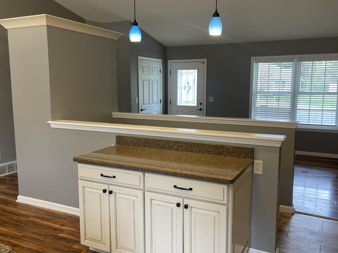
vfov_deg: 45.4
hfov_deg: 58.3
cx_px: 176
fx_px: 303
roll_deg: -1.1
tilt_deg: -8.4
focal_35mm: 31
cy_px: 129
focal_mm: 5.1
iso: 125
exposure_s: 1/120
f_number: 1.6
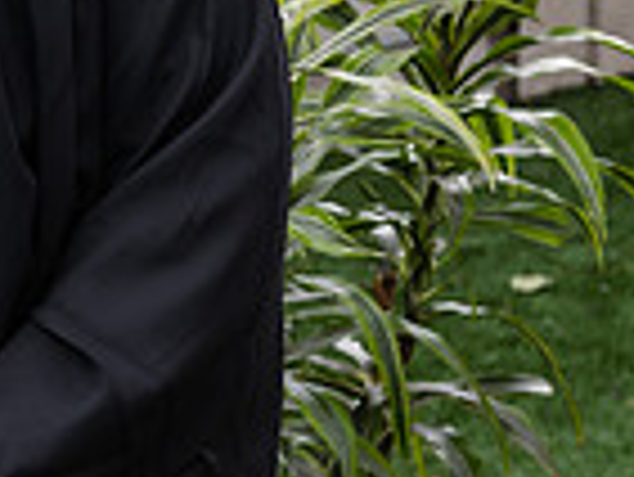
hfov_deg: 9.4
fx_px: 3776
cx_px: -243
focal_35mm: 206
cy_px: -61
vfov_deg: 7.2
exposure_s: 1/200
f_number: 5.6
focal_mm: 52
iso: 250
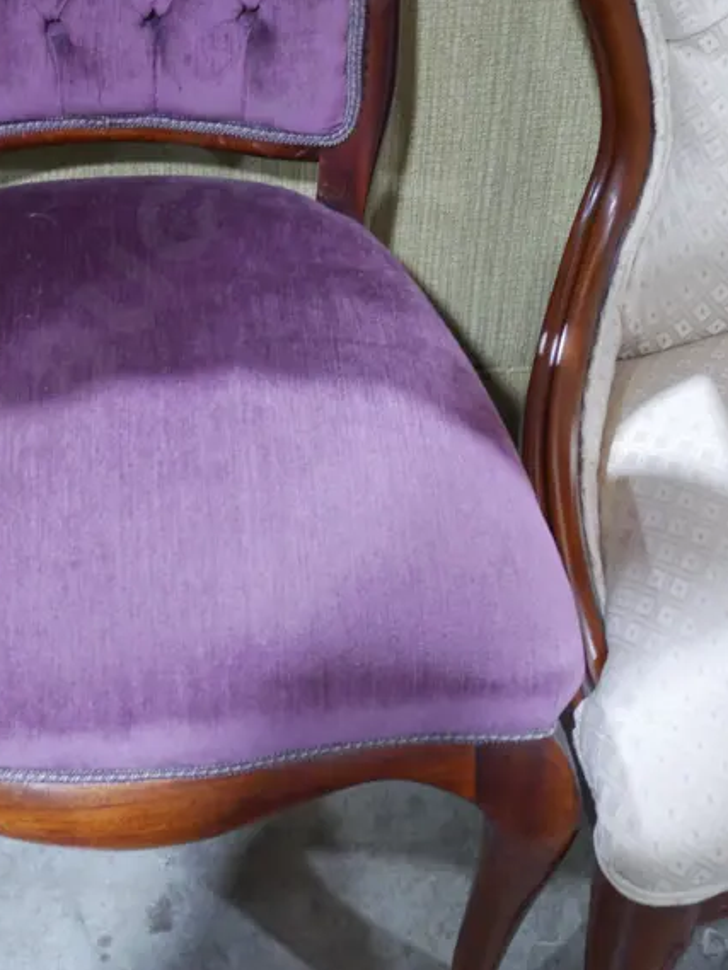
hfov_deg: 20.2
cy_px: 278
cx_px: 132
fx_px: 2018
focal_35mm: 72
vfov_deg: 26.8
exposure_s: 1/60
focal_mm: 20
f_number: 4.5
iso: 2000
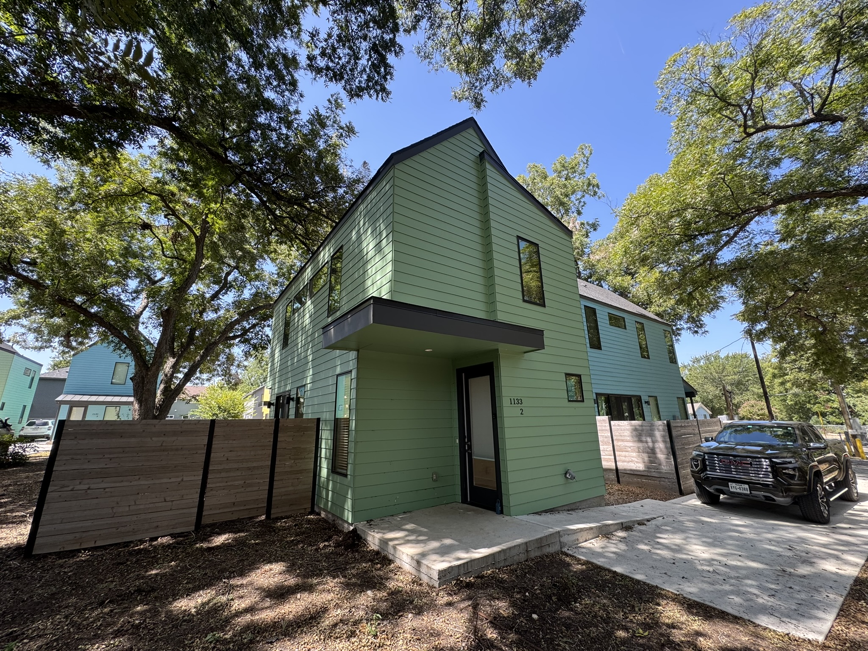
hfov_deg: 102.1
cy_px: 326
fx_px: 351
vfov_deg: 85.7
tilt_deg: +16.9
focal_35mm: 14
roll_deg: +0.7
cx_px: 434
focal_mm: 2.22
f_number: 2.2
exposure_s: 1/175
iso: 40
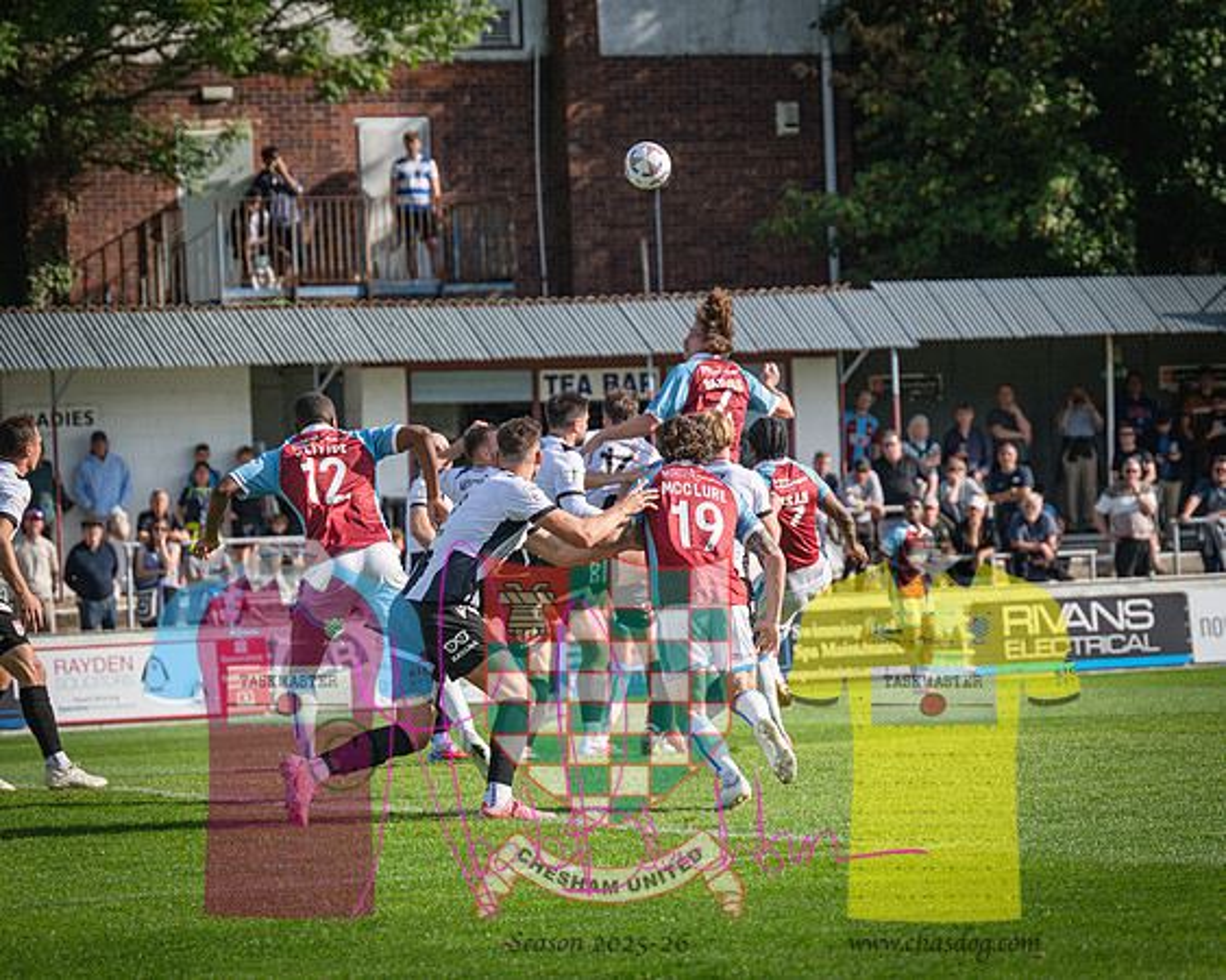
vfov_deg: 7.6
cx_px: 613
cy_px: 490
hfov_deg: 9.5
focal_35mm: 203
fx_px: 7356
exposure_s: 1/2000
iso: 200
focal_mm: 120
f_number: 4
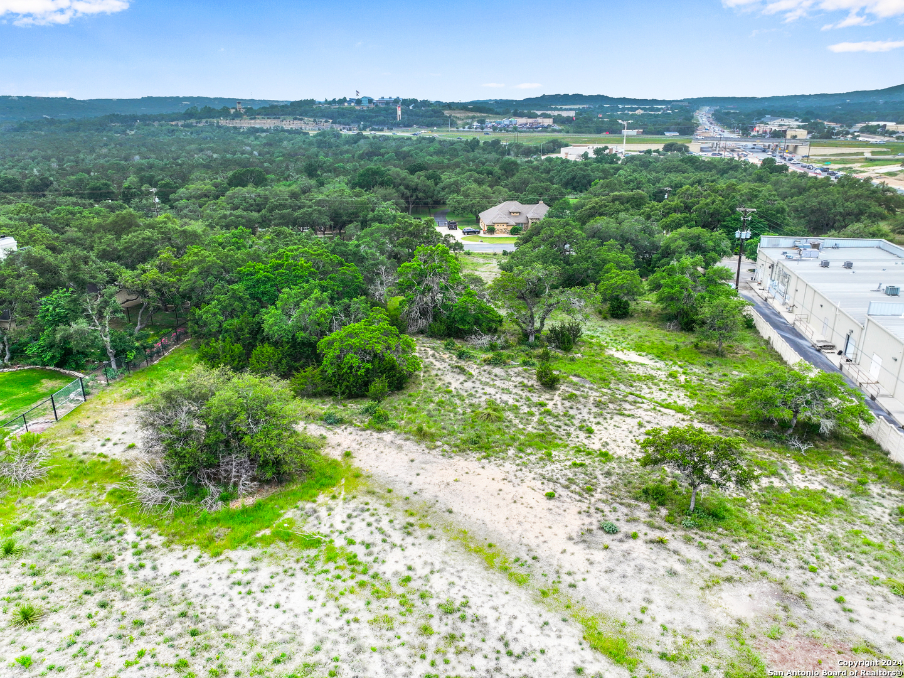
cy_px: 339
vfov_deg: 56.8
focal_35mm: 24
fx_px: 627
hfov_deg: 71.6
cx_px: 452
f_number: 2.8
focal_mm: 12.29
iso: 180
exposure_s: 1/640
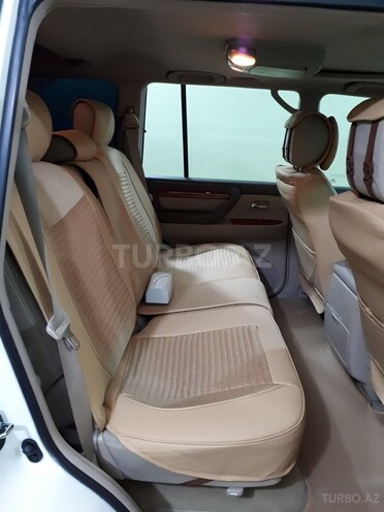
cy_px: 256
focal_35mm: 27
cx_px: 192
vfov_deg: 65.3
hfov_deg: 51.4
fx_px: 399
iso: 320
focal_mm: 3.6
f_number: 1.9
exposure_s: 1/15
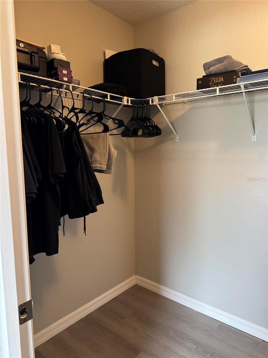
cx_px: 134
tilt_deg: -6.9
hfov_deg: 56.8
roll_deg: +0.8
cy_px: 179
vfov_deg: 71.6
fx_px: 248
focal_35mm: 24
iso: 640
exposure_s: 1/60
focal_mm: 6.76
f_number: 1.78
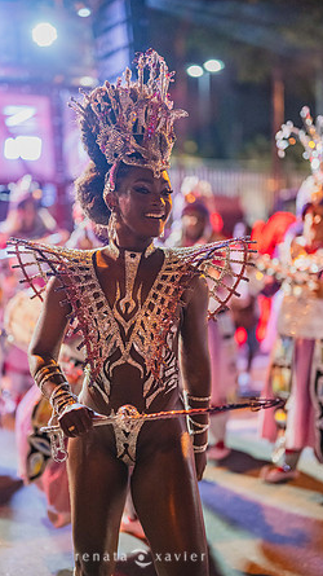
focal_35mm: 53
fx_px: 808
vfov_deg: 39.2
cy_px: 289
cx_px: 138
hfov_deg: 22.6
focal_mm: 50
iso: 3200
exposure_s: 1/320
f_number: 1.2
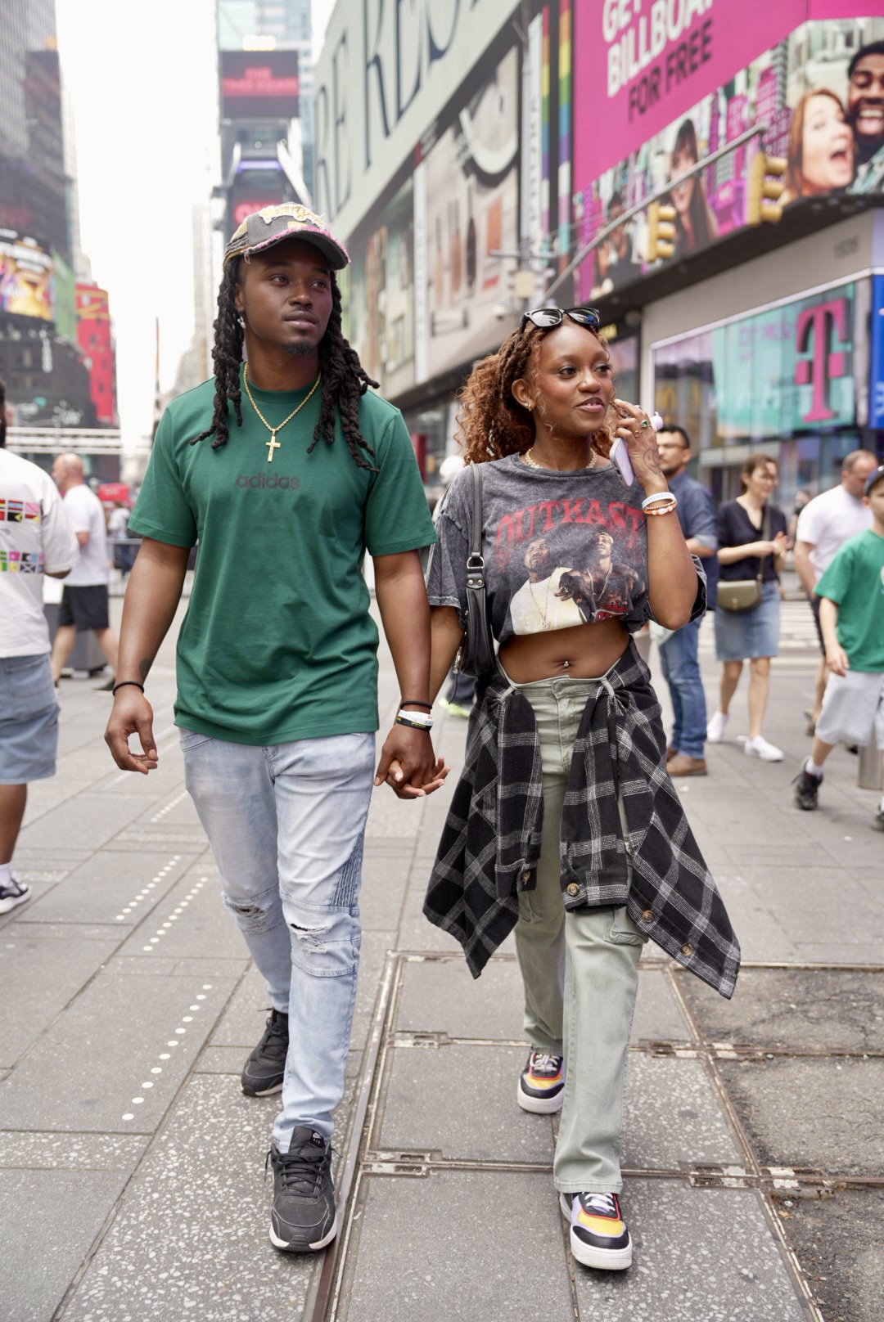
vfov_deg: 54.4
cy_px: 661
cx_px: 442
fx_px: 1287
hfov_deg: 37.9
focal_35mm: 35
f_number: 2.8
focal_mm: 35
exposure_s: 1/250
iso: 100
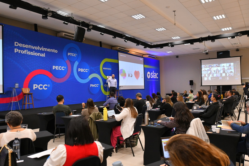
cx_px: 124
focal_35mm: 28
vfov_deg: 46.4
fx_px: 194
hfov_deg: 65.5
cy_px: 83
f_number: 3.5
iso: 2000
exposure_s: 1/125
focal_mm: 24
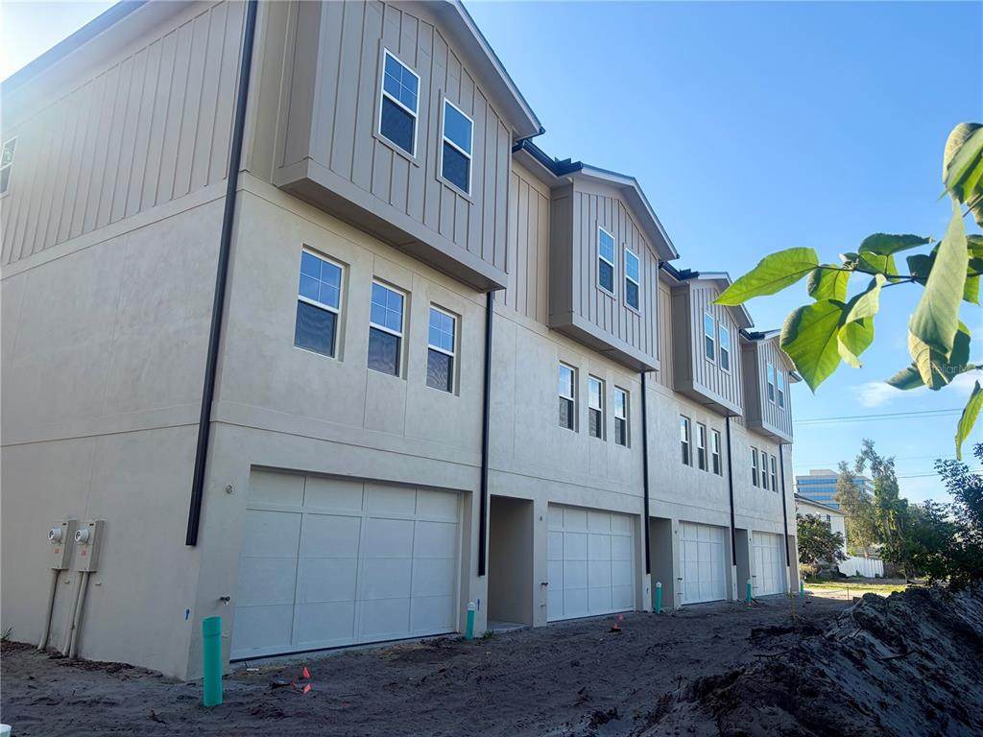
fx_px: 738
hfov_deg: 67.3
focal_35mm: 26
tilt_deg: +14.9
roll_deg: -0.6
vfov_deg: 53.1
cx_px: 492
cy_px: 368
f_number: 1.6
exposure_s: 1/1626
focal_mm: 5.96
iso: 50
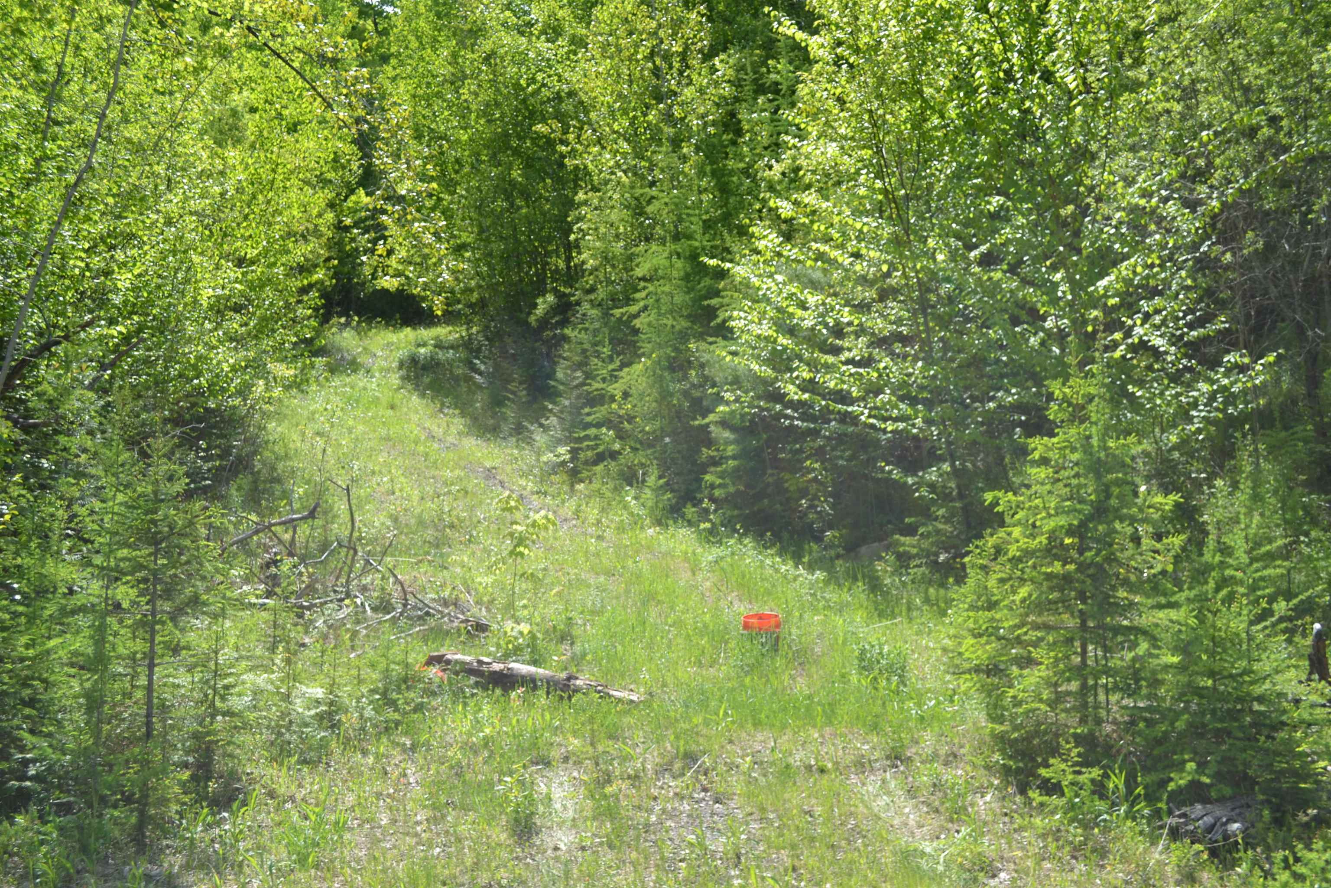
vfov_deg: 36.9
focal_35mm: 36
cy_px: 444
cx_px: 666
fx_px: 1331
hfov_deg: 53.1
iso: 100
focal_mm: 24
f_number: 7.1
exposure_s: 1/200
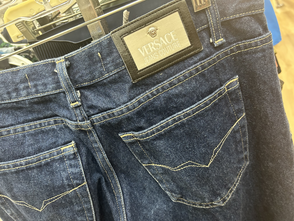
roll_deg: +21.6
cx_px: 147
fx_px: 221
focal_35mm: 26
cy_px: 110
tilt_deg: -23.1
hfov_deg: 67.3
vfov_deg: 53.1
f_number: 1.5
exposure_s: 1/60
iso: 400
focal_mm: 5.7
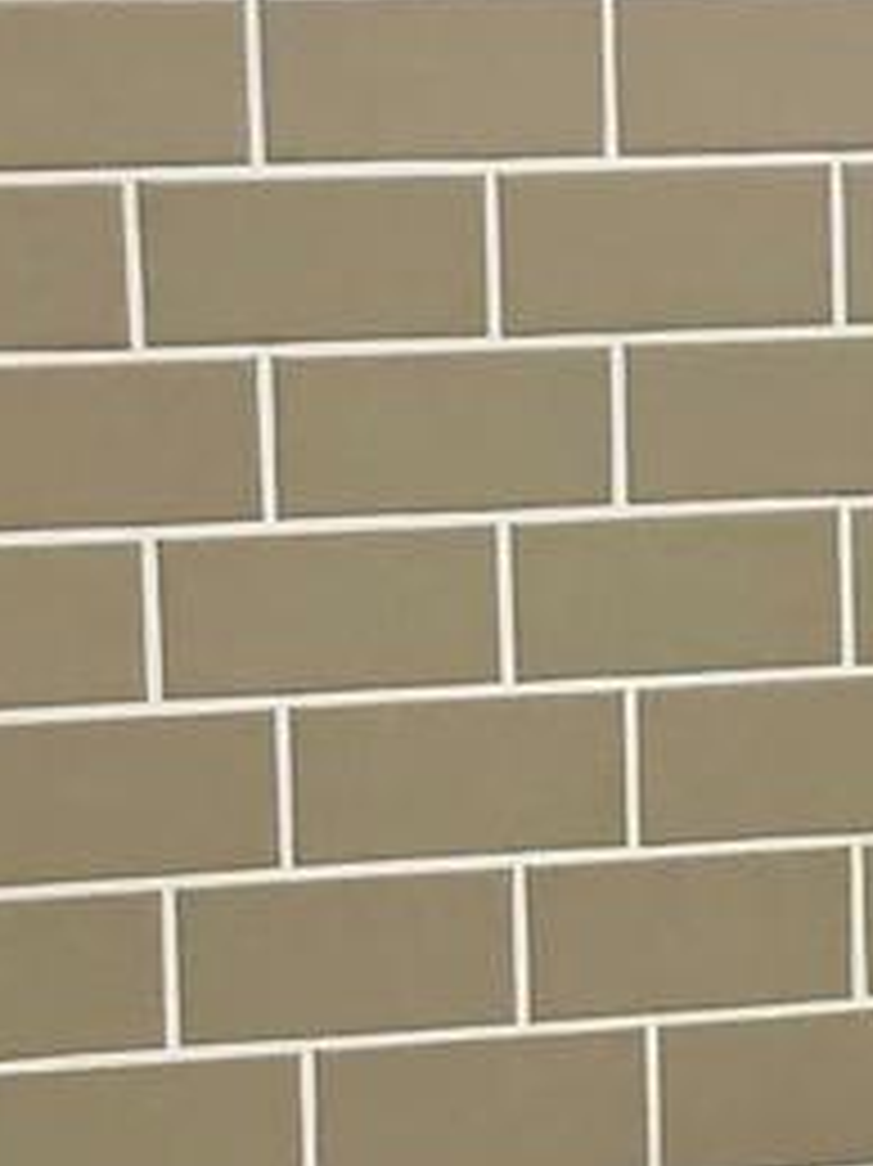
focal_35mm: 166
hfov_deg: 8.7
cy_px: 630
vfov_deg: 11.9
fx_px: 5587
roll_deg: +0.5
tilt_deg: -10.4
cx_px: 1314
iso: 25
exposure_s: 1/30
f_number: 1.8
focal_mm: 4
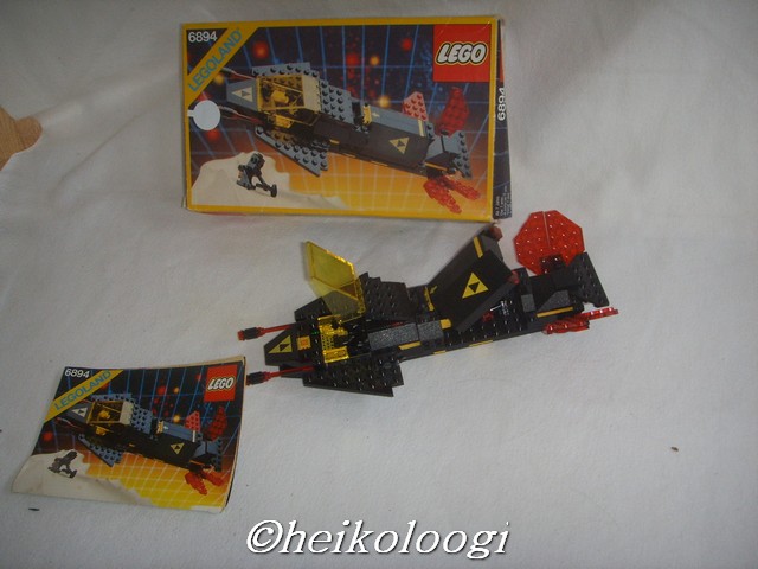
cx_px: 379
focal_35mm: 39
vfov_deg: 36.8
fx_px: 854
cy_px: 284
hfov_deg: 47.9
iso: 100
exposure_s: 1/45
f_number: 3.5
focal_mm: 6.6
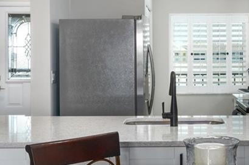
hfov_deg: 28.1
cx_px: 185
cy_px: 61
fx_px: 491
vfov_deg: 19.1
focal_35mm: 71
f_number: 8
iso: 320
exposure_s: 1/4
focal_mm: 18
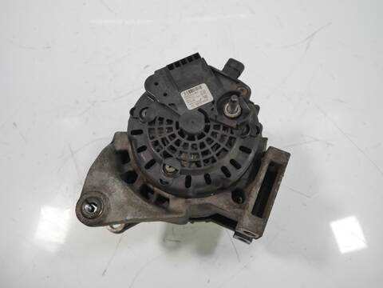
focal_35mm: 28
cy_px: 144
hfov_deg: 63.4
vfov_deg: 49.7
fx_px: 310
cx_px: 192
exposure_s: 1/60
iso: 400
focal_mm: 14
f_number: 3.5
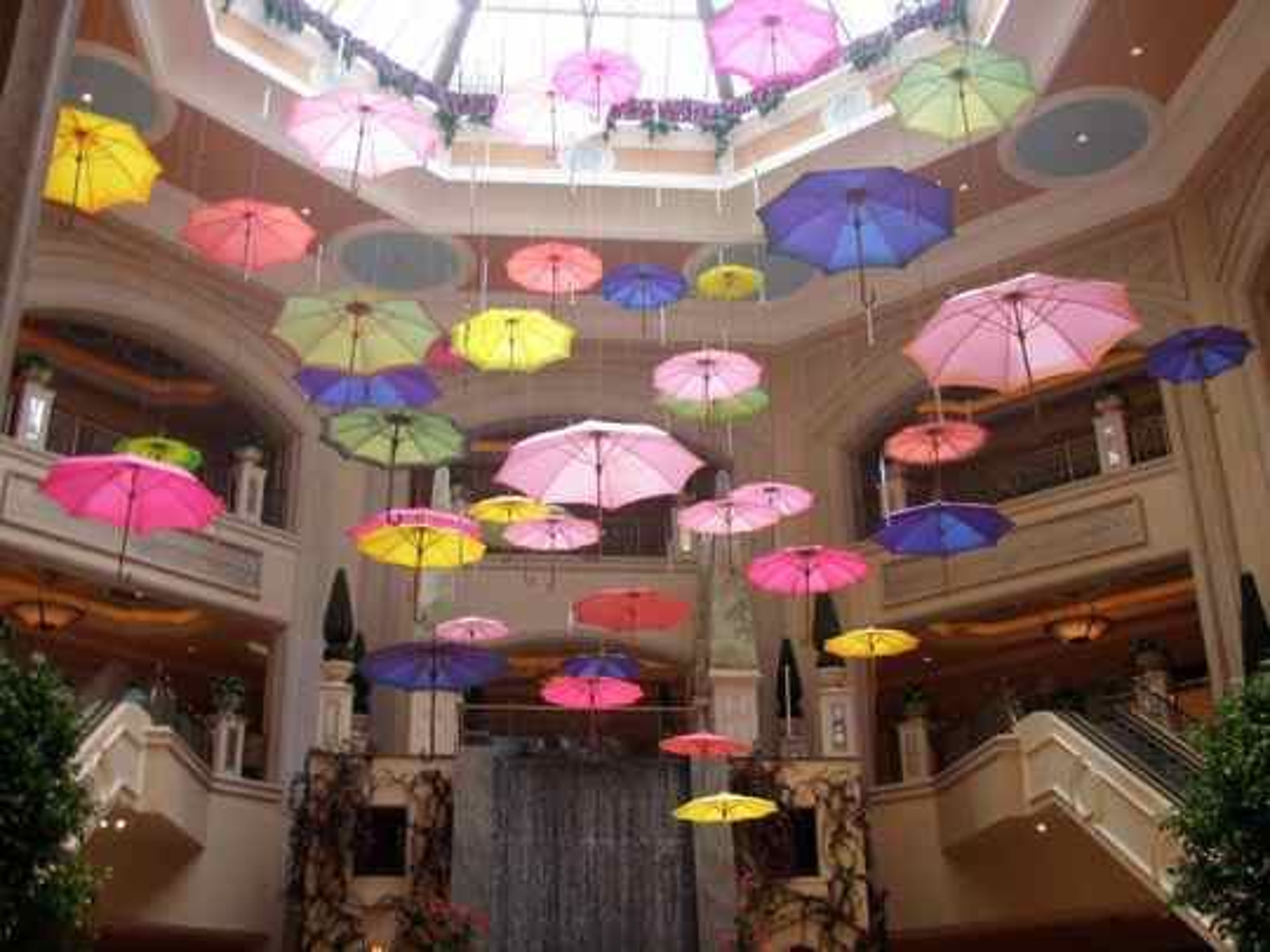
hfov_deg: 49.0
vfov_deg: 37.7
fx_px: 1394
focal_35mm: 38
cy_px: 476
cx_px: 635
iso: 80
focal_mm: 6.7
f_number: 3.5
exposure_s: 1/30
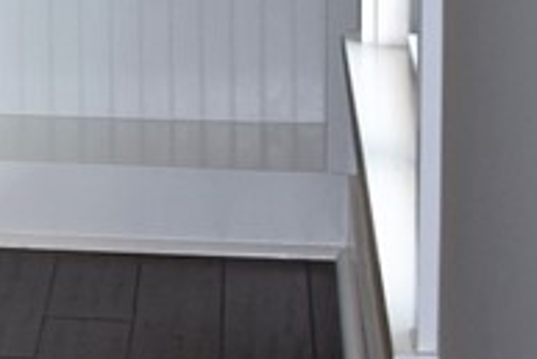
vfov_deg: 6.2
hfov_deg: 8.6
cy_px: -487
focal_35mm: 211
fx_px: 3147
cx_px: -904
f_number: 5.6
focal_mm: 25
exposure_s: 1/125
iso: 640
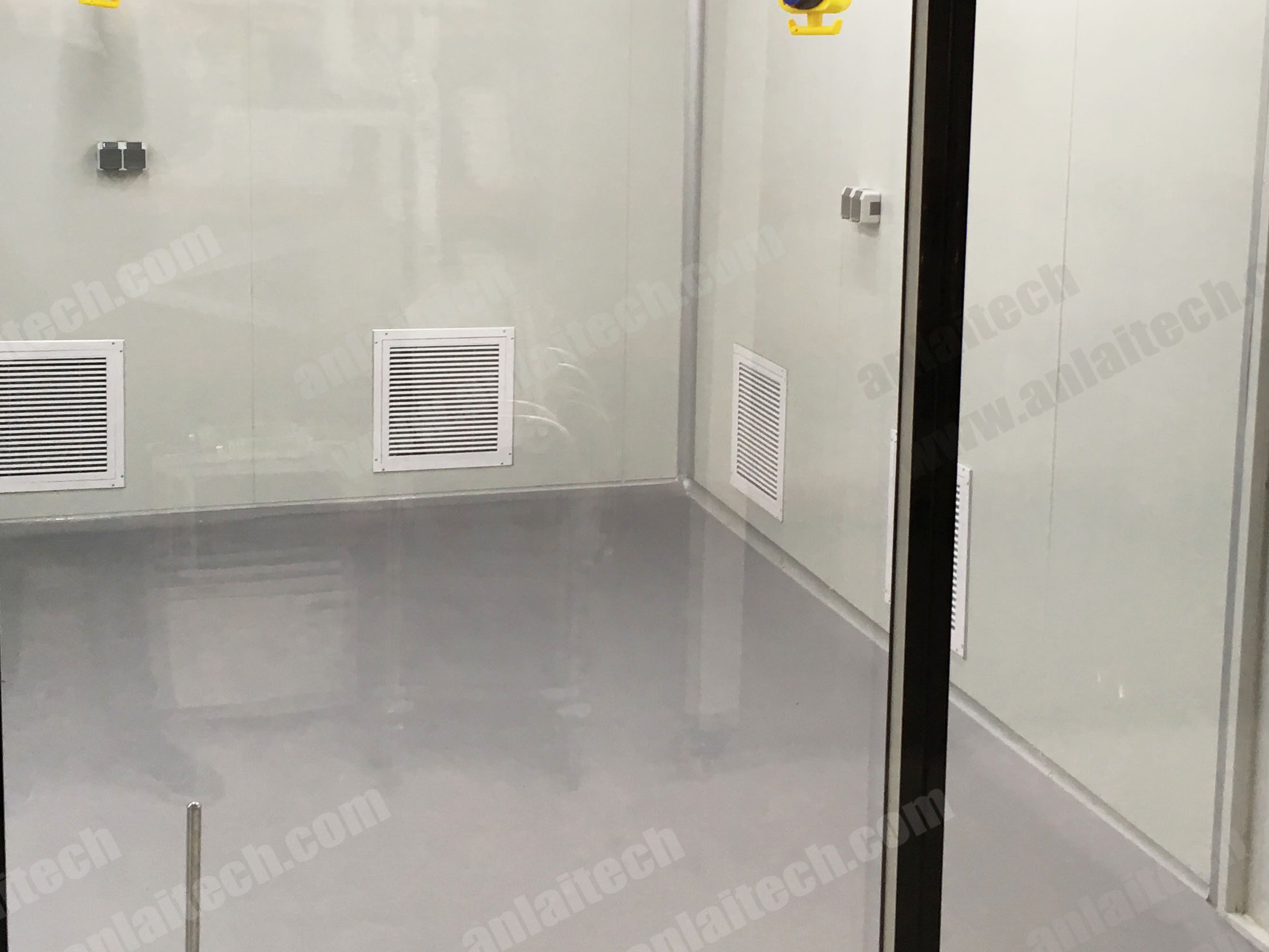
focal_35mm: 53
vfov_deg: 27.3
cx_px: 689
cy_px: 296
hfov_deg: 36.1
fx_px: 1943
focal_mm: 4.15
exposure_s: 1/33
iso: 25
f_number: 2.2
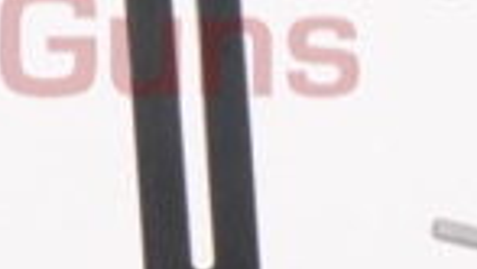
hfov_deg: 9.0
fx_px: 3026
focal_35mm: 239
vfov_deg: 5.1
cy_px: -99
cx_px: 88
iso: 100
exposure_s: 1/250
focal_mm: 28
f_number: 11
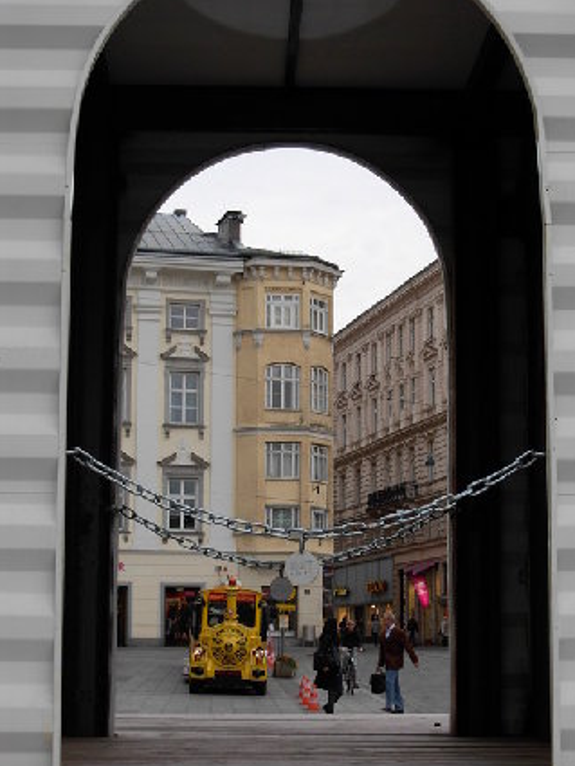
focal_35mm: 79
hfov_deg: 18.7
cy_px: 416
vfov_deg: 24.7
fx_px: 1749
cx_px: 321
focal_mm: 11.5
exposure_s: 1/80.6
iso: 79
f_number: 3.5
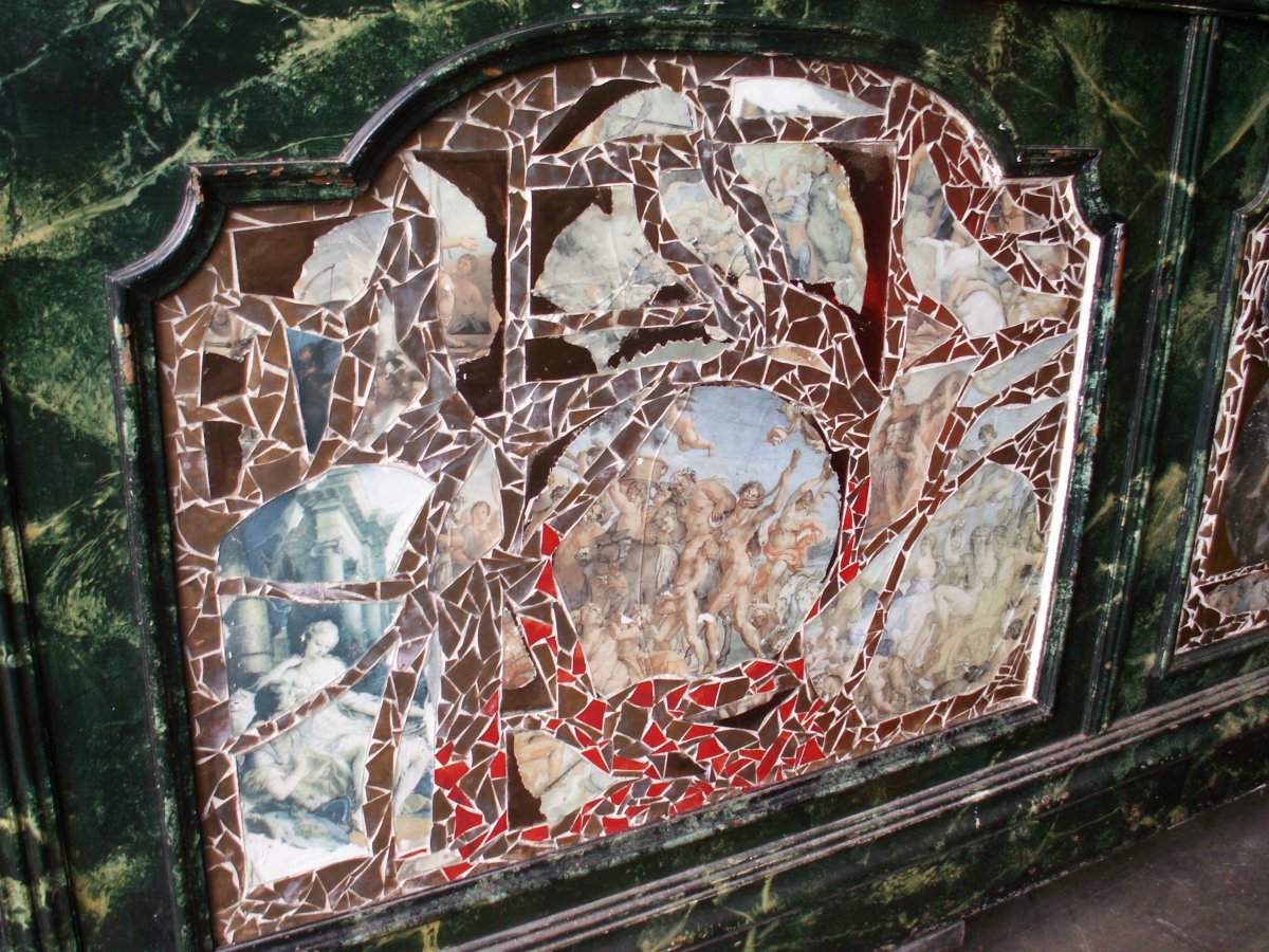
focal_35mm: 35
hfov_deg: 52.6
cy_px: 476
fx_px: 1283
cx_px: 634
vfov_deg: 40.7
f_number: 2.8
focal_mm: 5.86
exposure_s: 1/80
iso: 50
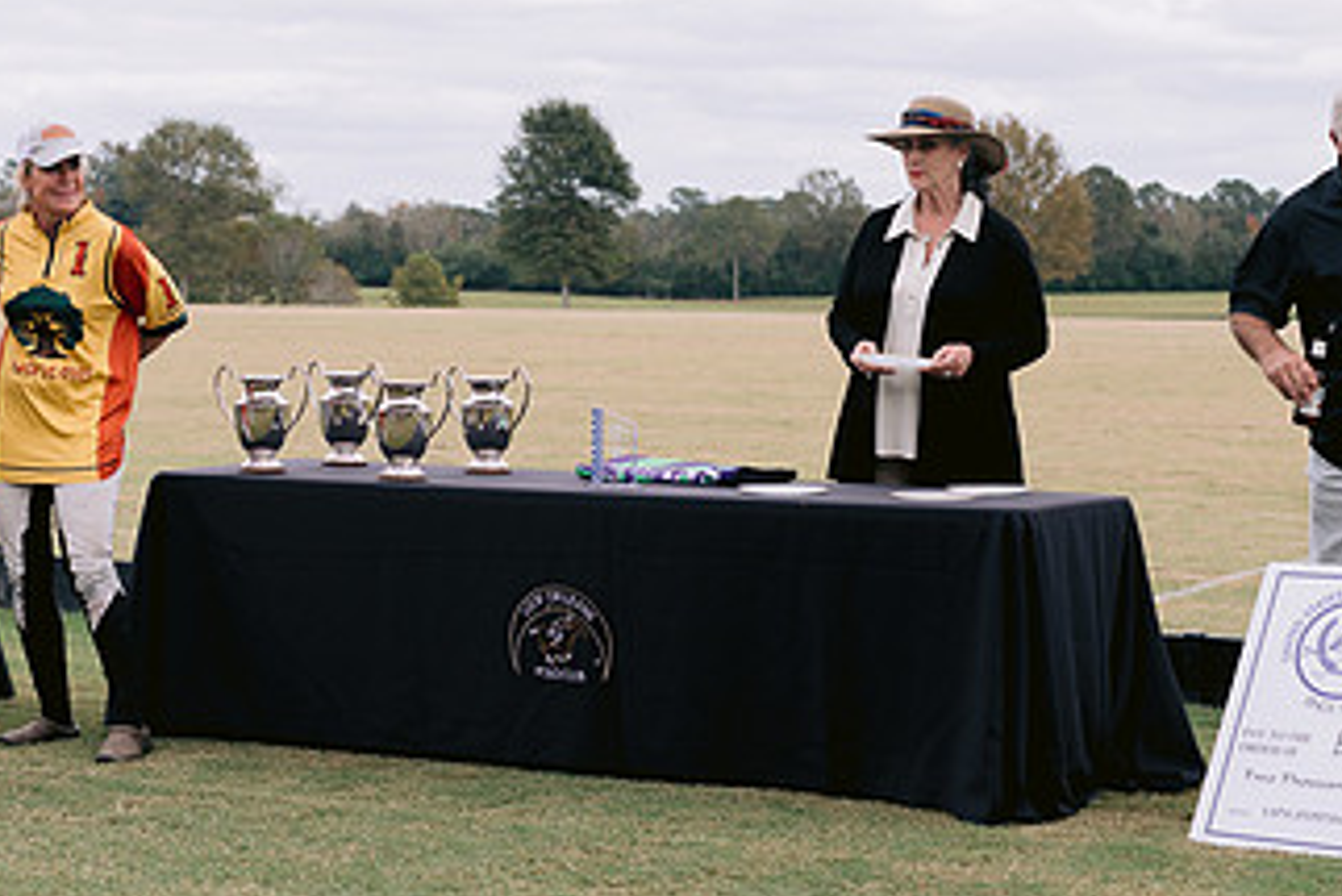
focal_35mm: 90
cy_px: 248
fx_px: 3356
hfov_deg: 22.4
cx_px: 350
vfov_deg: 15.2
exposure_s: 1/1600
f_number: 4
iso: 200
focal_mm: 50
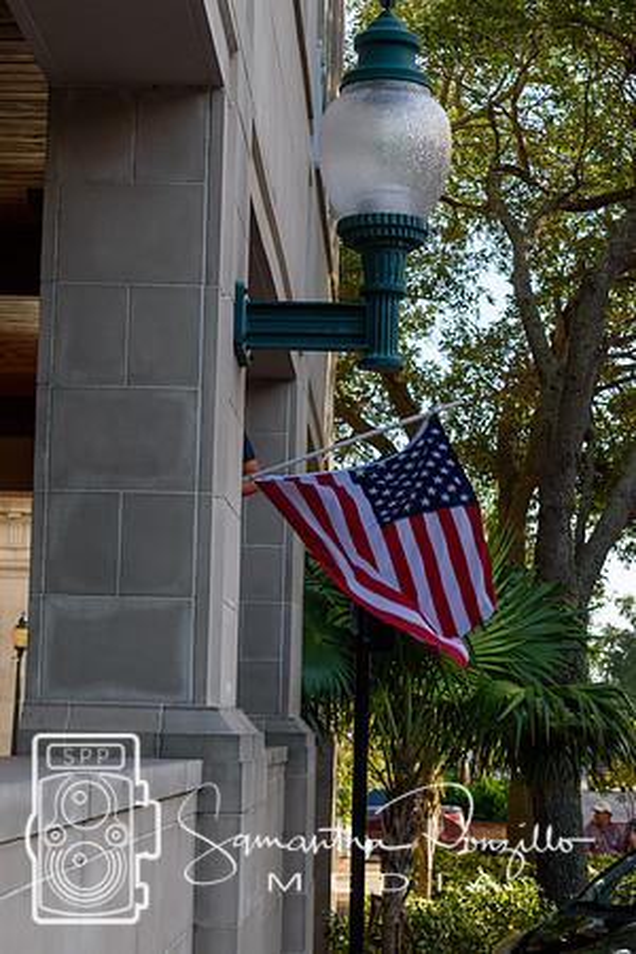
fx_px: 2186
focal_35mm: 82
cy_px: 477
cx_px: 318
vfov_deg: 24.6
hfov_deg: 16.6
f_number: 8
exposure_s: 1/250
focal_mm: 55
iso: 360
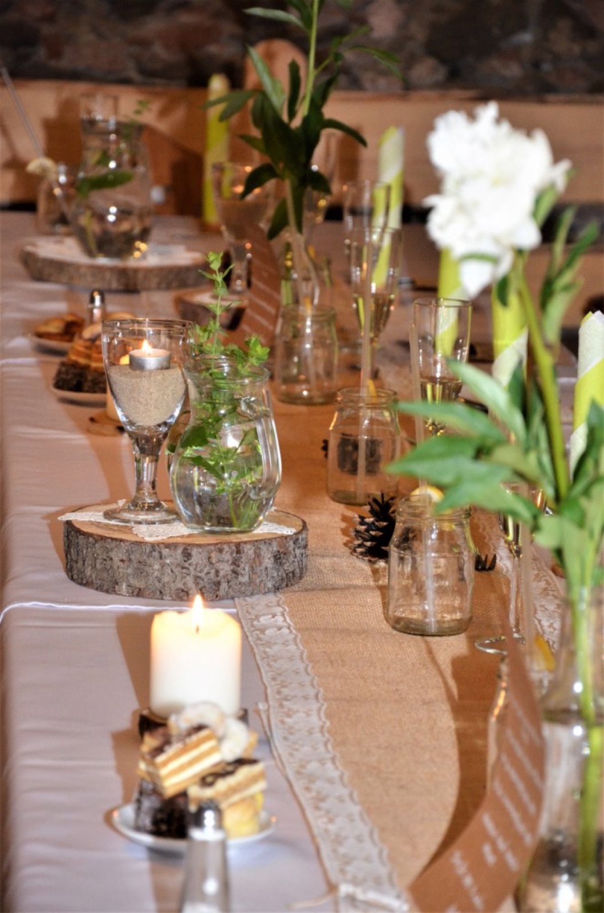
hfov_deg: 8.7
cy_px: 456
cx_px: 302
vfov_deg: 13.1
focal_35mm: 158
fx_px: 3983
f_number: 5.6
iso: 2500
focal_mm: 105
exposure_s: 1/60
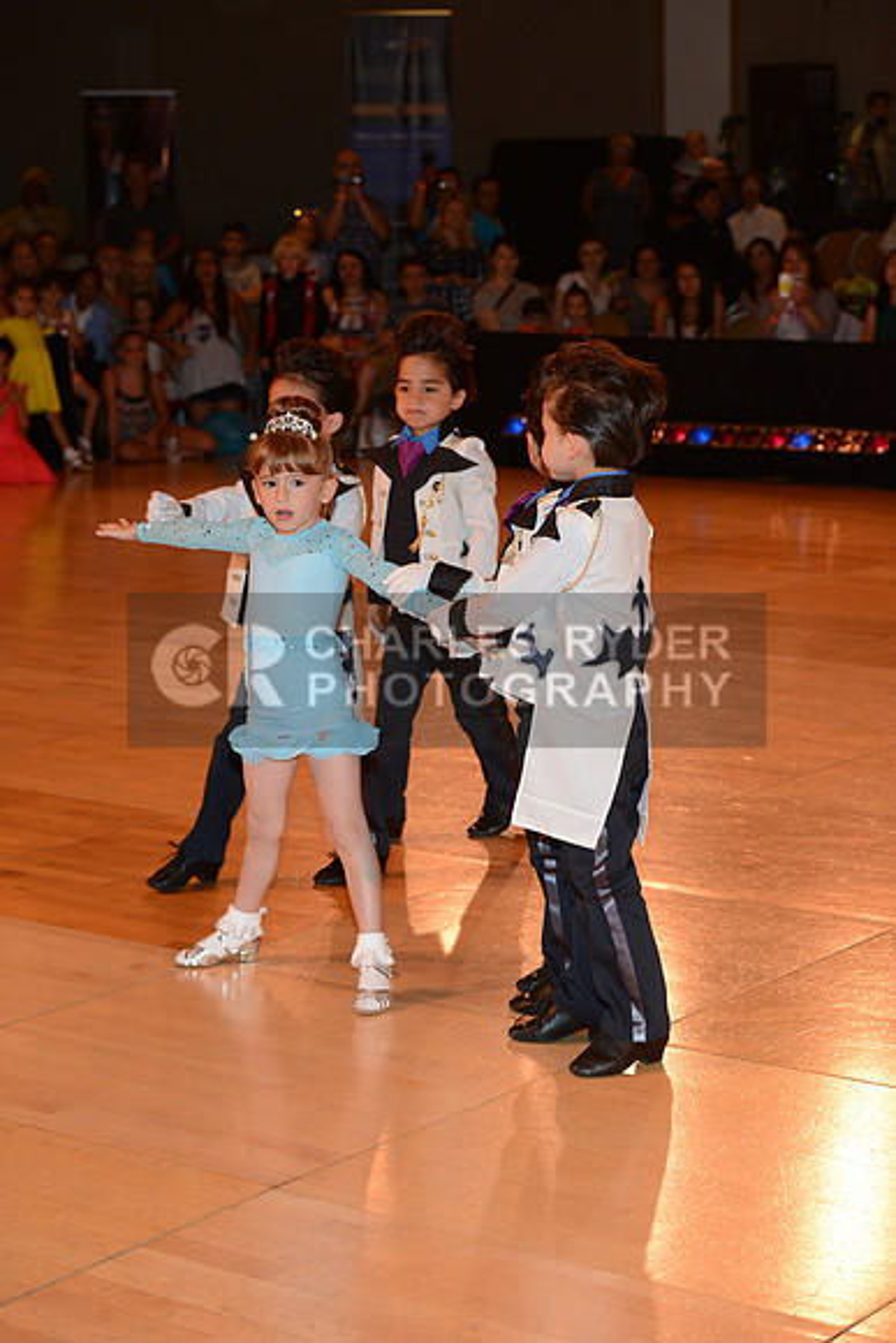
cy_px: 672
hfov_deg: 17.1
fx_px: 2985
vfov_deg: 25.4
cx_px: 448
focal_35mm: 80
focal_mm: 80
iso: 1000
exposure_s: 1/250
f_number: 5.6
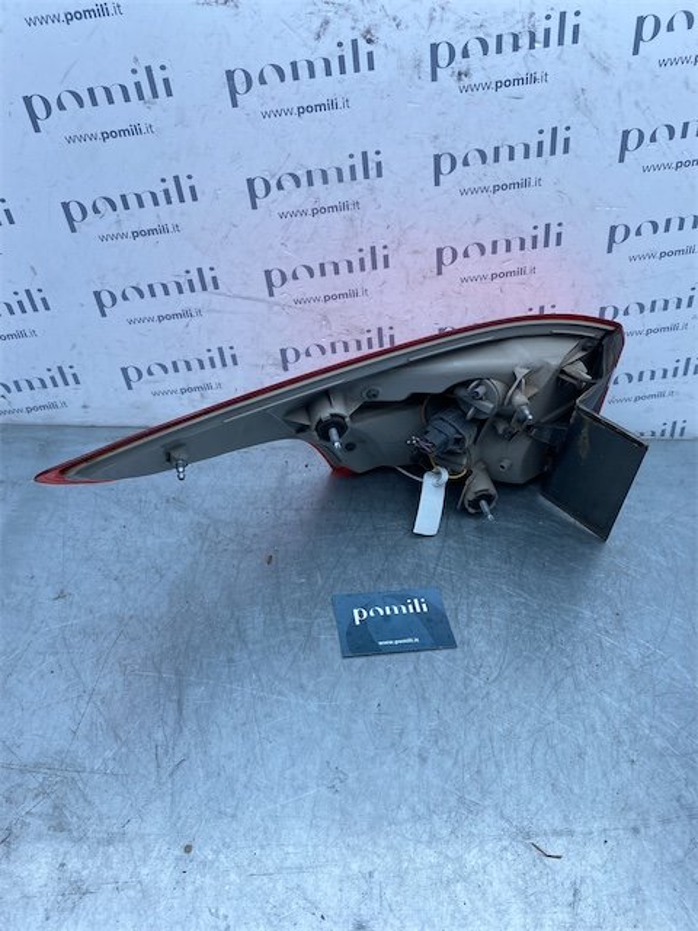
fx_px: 699
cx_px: 349
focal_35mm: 26
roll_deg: -6.6
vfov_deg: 67.3
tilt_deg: -39.4
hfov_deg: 53.1
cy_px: 466
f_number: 1.8
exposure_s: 1/942
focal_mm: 4.25
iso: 32
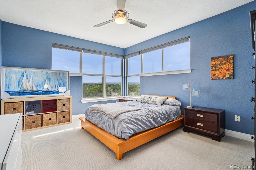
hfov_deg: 100.4
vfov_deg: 77.3
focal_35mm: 15
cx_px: 128
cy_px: 85
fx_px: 107
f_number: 8
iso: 400
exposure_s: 1/60
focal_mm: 10
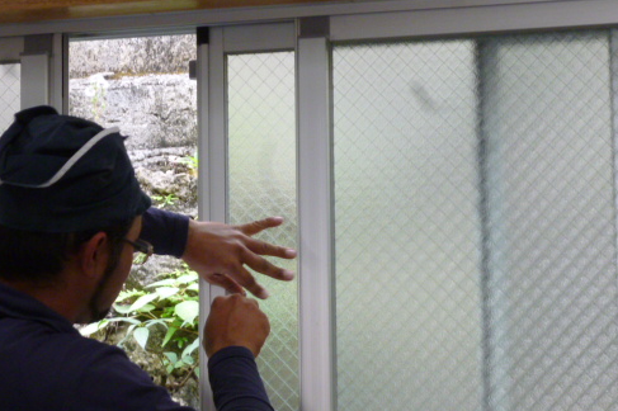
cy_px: 260
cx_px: 253
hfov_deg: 17.2
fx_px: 2041
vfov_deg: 11.5
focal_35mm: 119
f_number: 5.8
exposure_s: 1/40
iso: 400
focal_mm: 15.5
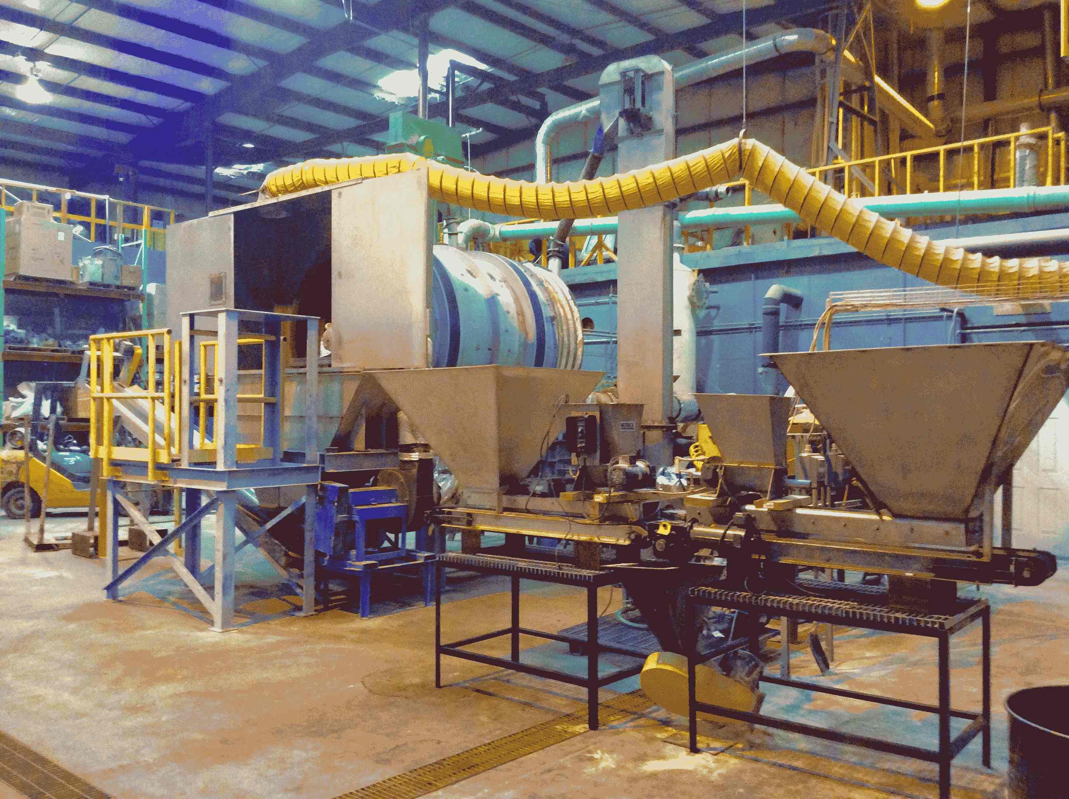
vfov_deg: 44.1
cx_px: 534
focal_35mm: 32
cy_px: 400
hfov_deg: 56.9
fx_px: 987
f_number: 2.4
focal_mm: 3.3
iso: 320
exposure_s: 1/24
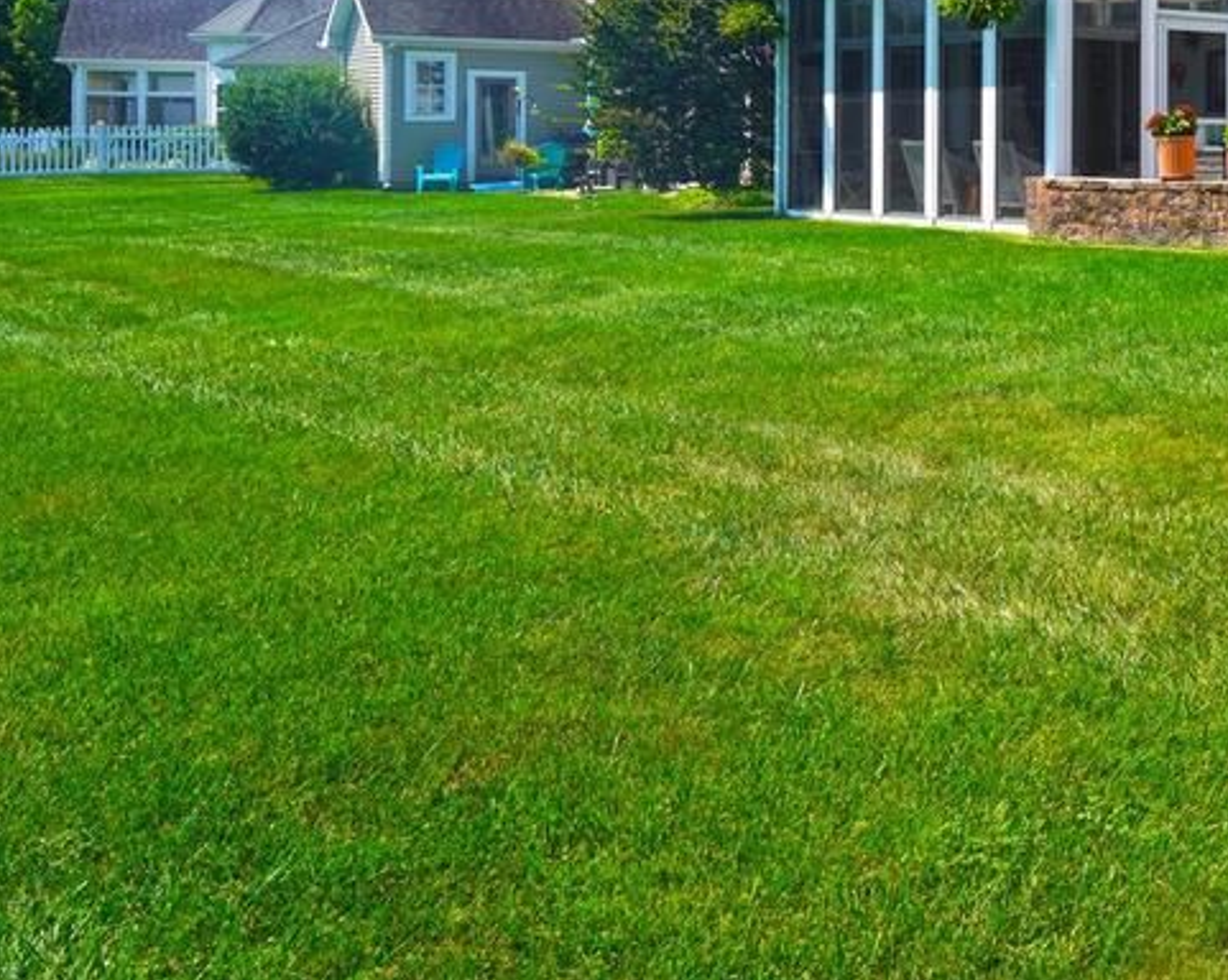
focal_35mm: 45
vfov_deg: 32.0
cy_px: 128
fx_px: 1634
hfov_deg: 30.7
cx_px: 1659
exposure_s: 1/160
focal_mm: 16
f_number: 10
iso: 100
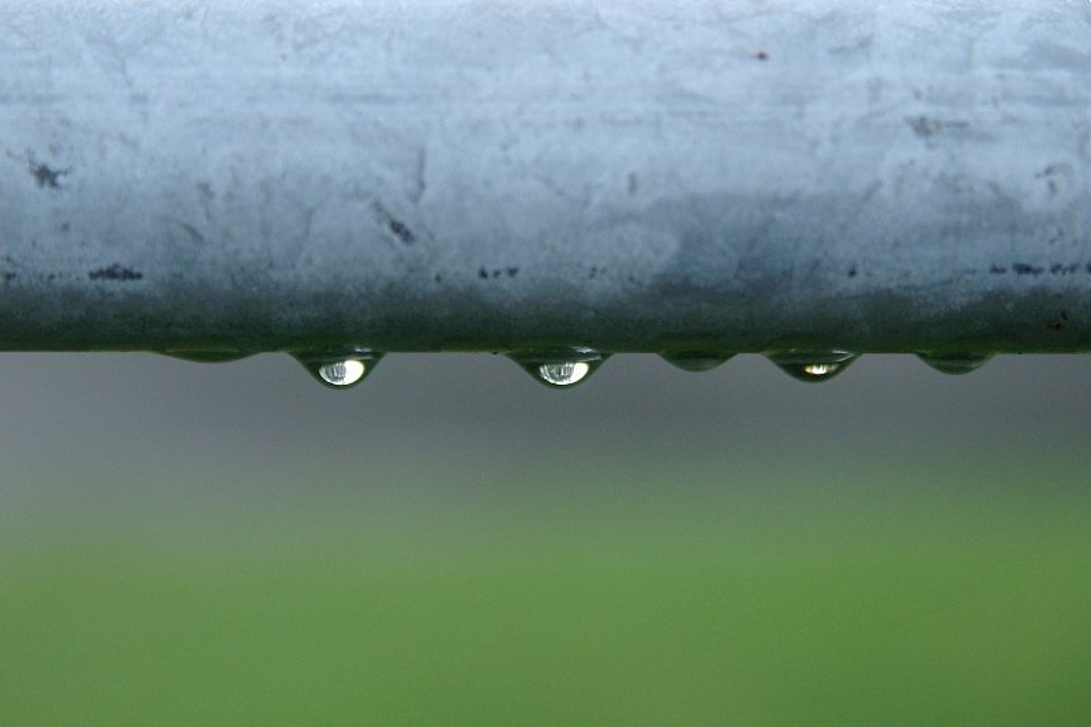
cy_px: 364
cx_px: 546
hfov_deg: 18.2
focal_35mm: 112
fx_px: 3408
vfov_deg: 12.2
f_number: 3.5
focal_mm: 75
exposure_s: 1/125
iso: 800
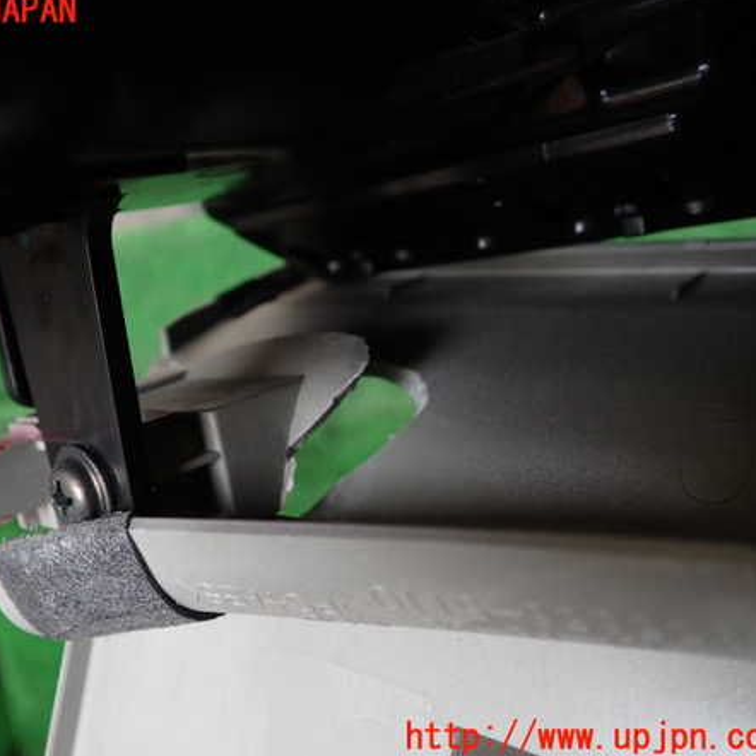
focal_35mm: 36
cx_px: 279
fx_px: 890
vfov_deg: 46.0
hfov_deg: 45.6
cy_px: 375
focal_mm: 5.4
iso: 200
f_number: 2.3
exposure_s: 1/50
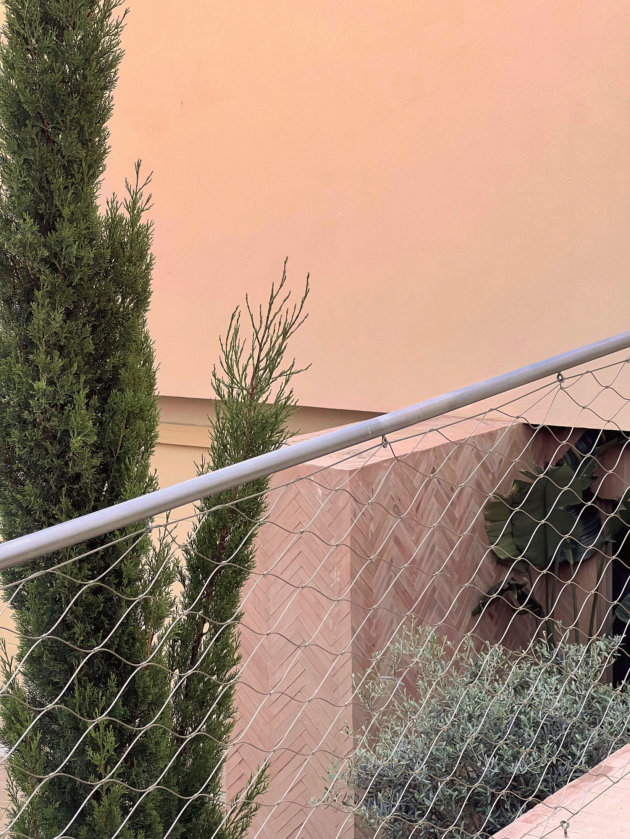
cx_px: 315
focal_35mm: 77
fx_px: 1869
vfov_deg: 25.3
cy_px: 420
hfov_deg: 19.1
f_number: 2.8
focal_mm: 9
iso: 125
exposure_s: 1/99
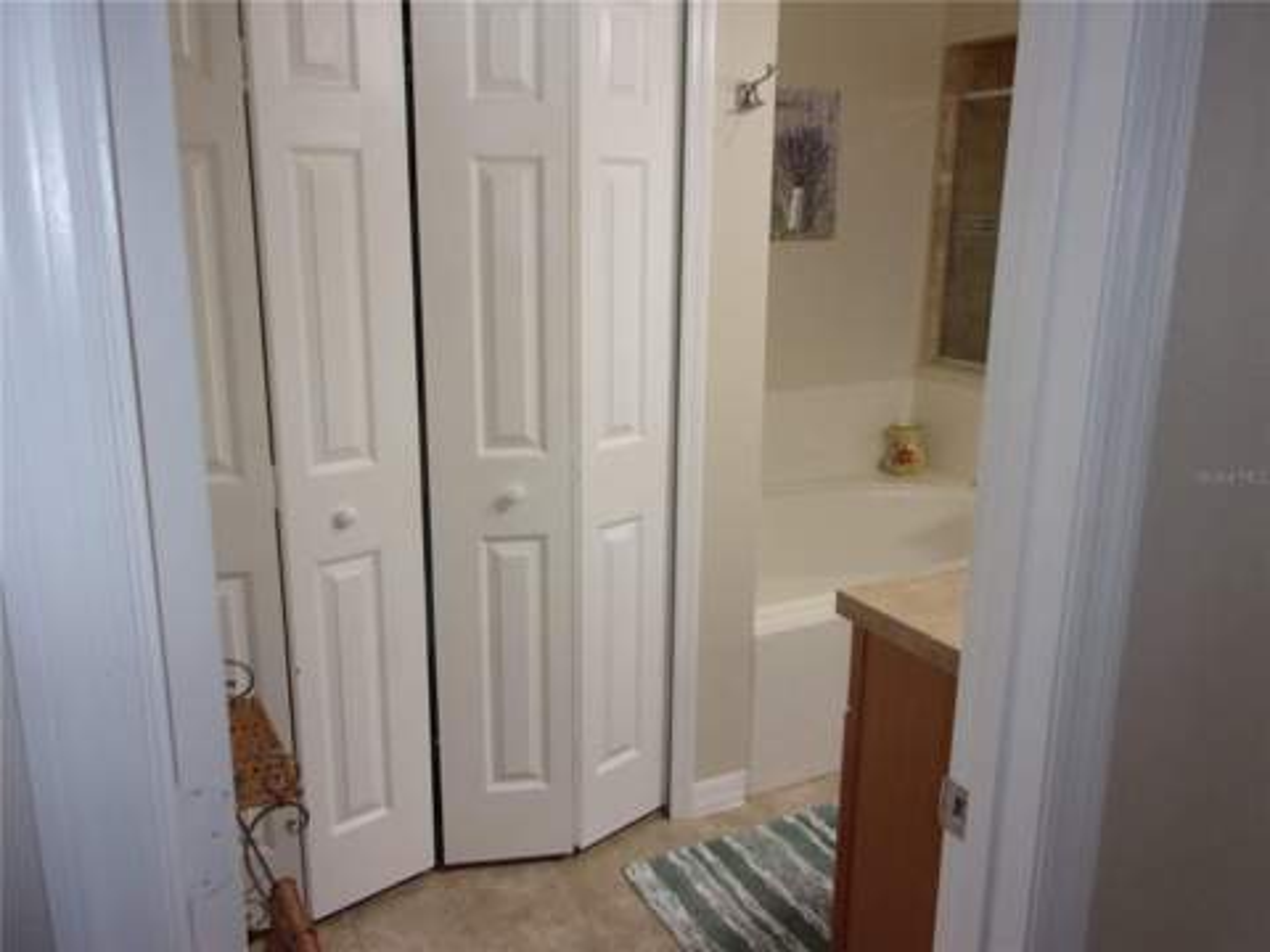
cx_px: 635
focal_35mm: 28
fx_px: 1027
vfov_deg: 49.7
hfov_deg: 63.4
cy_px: 476
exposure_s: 1/34
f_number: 3.9
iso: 200
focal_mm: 5.1
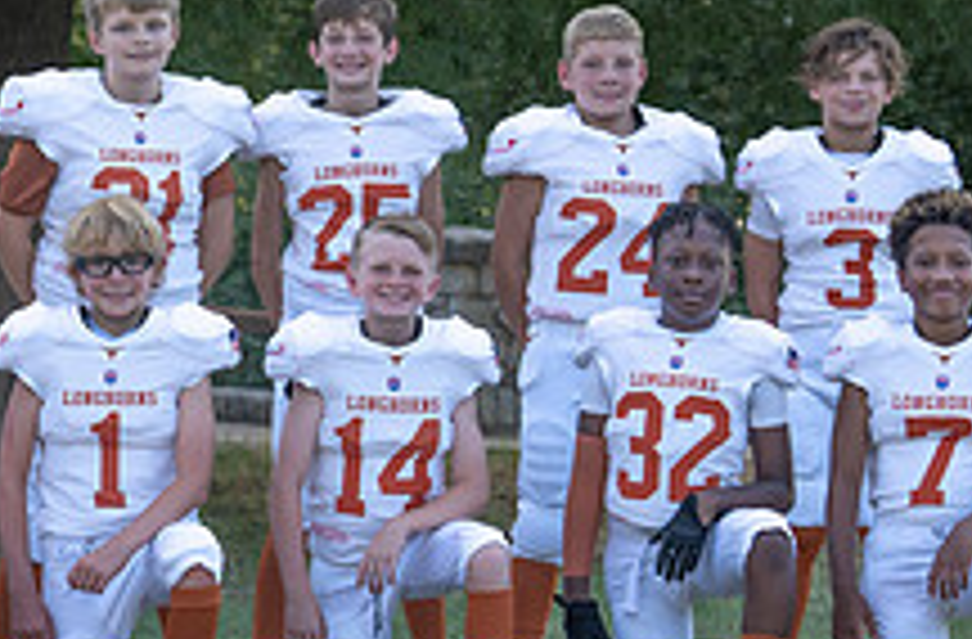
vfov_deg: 6.0
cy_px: 333
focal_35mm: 227
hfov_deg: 9.0
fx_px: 6102
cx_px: -141
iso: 250
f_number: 4.5
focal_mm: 82
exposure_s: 1/400
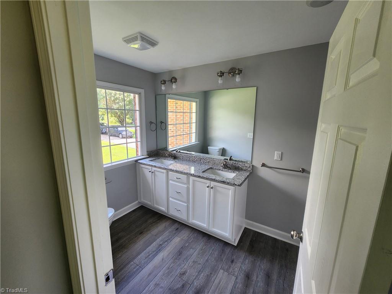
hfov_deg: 106.2
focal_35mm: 13
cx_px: 196
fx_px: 147
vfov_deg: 89.9
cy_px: 147
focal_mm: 2.2
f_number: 2.2
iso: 100
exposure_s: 1/60
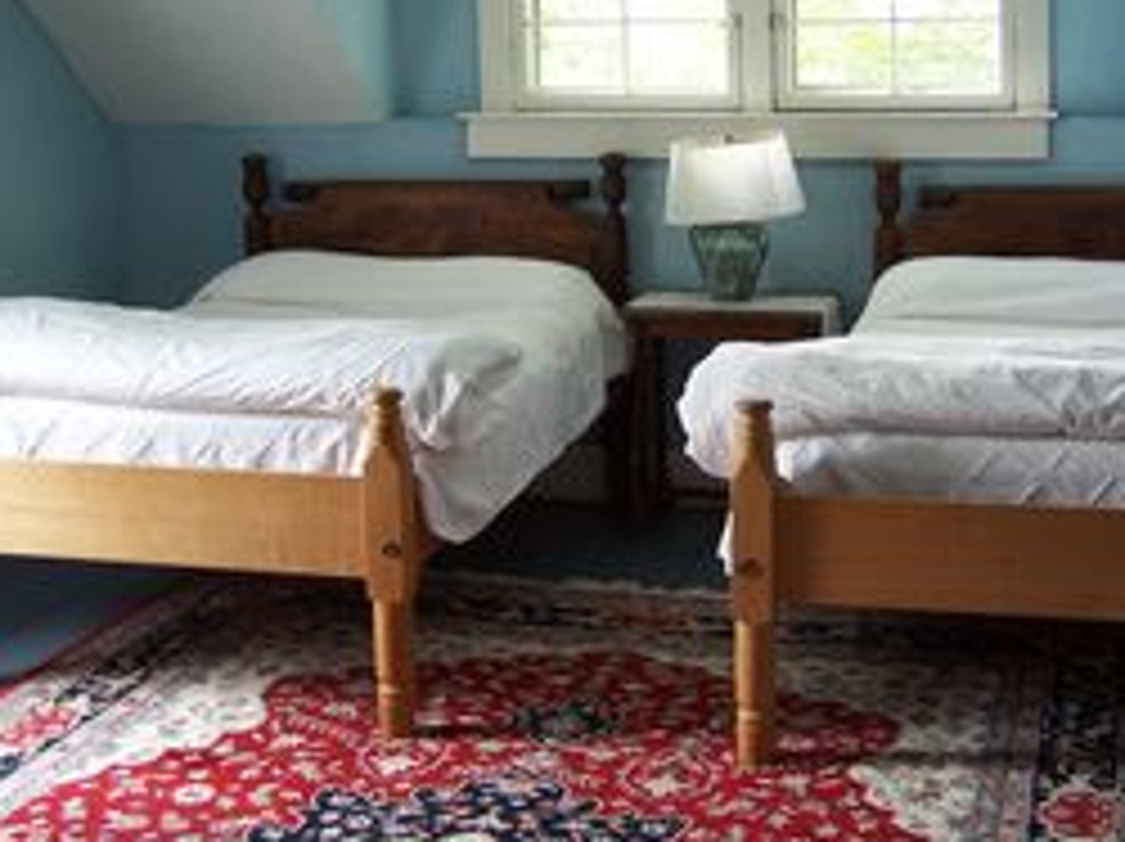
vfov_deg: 26.0
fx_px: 1818
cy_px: 311
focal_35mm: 56
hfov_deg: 34.3
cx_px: 662
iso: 140
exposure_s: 1/30
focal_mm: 6.3
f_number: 2.8
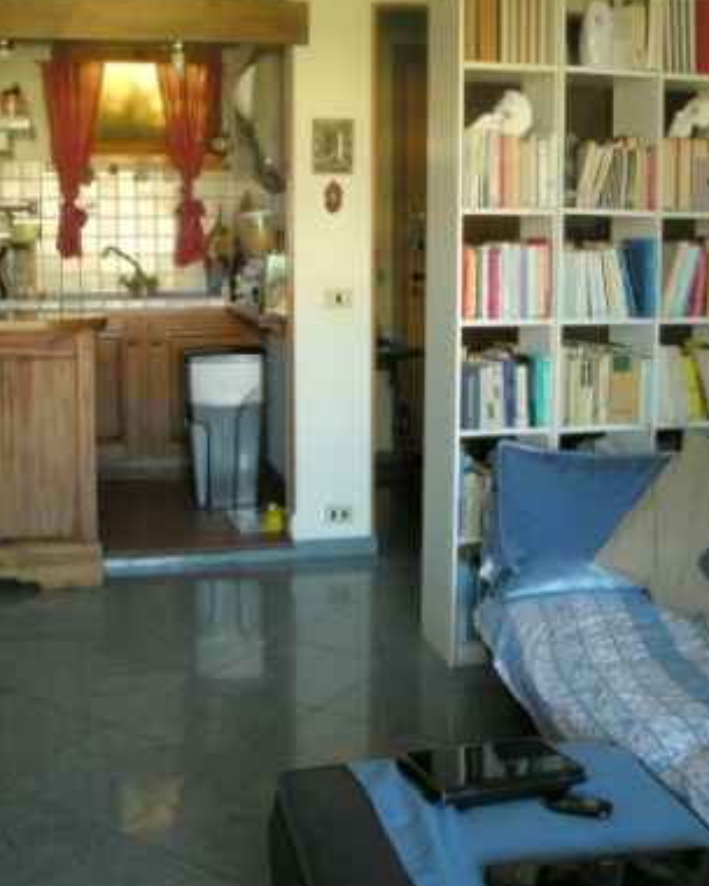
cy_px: 346
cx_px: 331
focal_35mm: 42
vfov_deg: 43.6
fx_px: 1102
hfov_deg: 35.7
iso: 50
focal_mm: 5.7
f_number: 2.8
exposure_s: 1/10.2
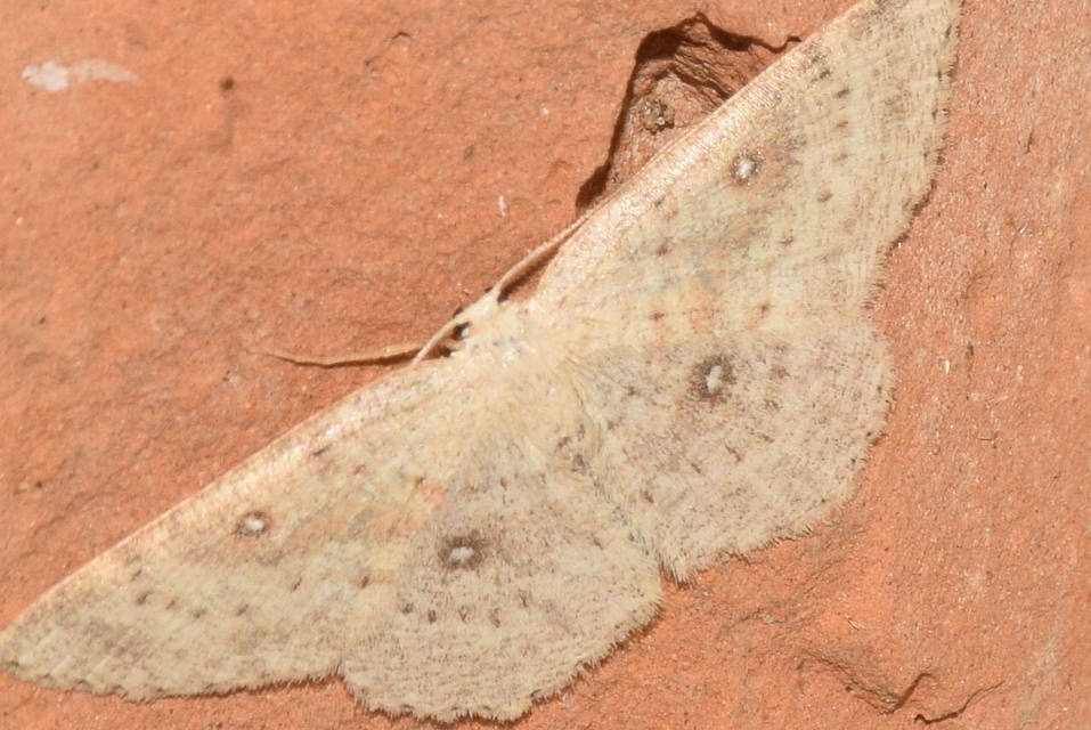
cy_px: 365
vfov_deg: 6.6
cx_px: 546
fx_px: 6370
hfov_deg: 9.8
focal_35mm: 210
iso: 500
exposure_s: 1/160
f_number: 14
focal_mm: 140
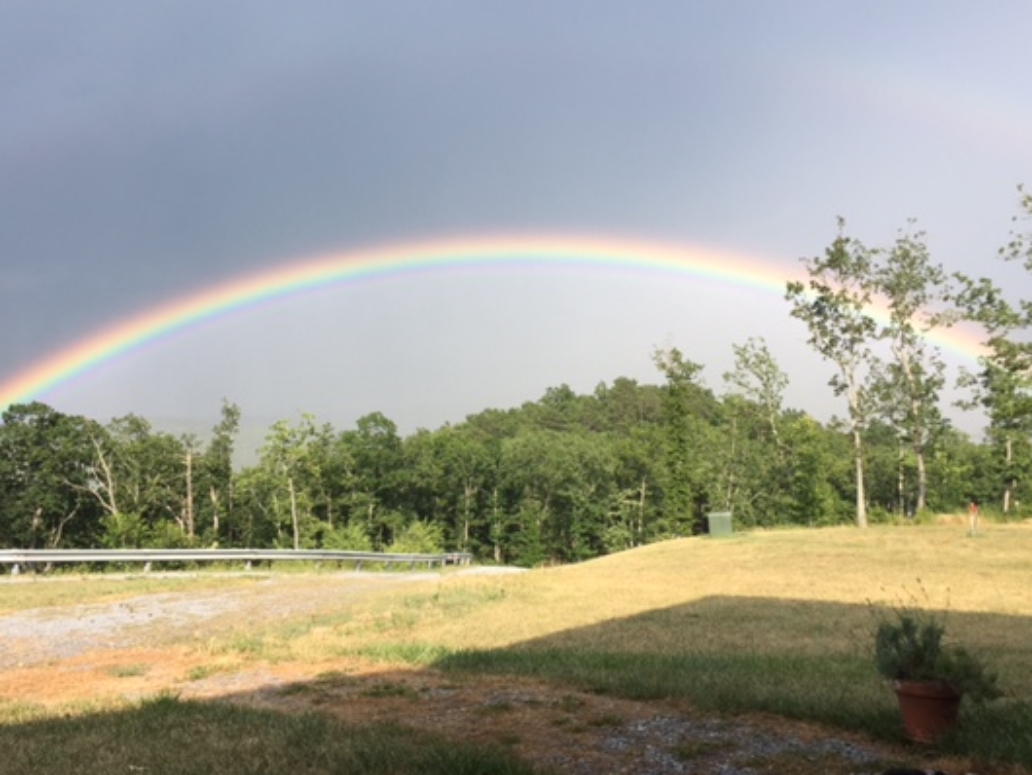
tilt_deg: +4.2
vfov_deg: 40.7
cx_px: 463
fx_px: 1044
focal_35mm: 35
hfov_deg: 52.5
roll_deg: -1.4
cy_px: 391
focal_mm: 4.15
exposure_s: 1/1068
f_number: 2.2
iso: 32
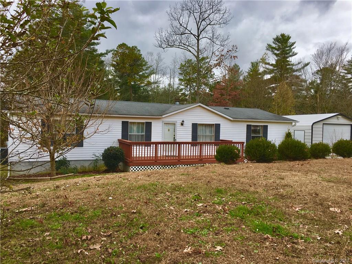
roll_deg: -1.6
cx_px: 176
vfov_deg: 48.2
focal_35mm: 29
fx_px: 295
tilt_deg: -1.9
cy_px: 132
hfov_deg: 61.7
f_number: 2.2
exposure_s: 1/591
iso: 25
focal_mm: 4.15
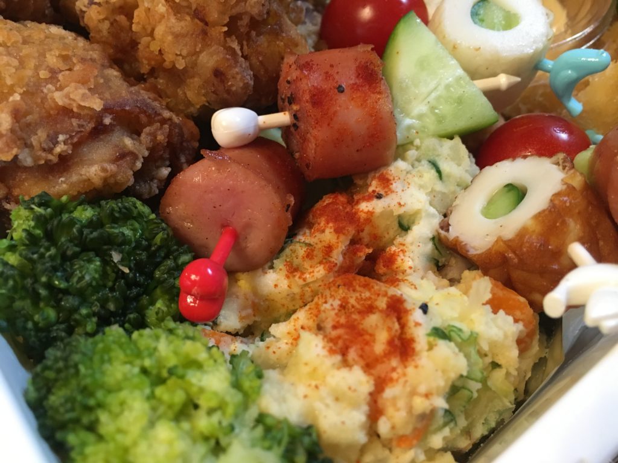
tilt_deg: -54.8
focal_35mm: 29
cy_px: 232
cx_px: 309
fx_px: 518
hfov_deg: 61.7
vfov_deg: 48.2
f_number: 2.2
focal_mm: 4.15
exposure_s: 1/30
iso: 200
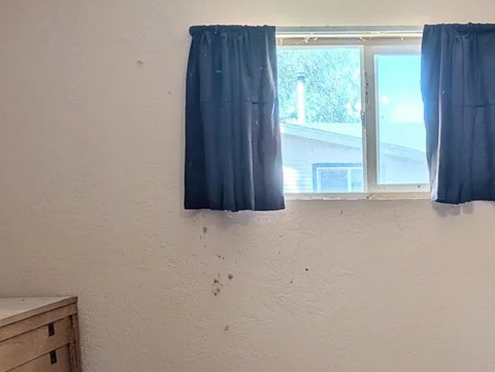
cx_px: 404
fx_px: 730
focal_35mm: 51
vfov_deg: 27.5
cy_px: 342
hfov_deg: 36.1
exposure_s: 1/131
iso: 22
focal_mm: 6.9
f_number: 1.68
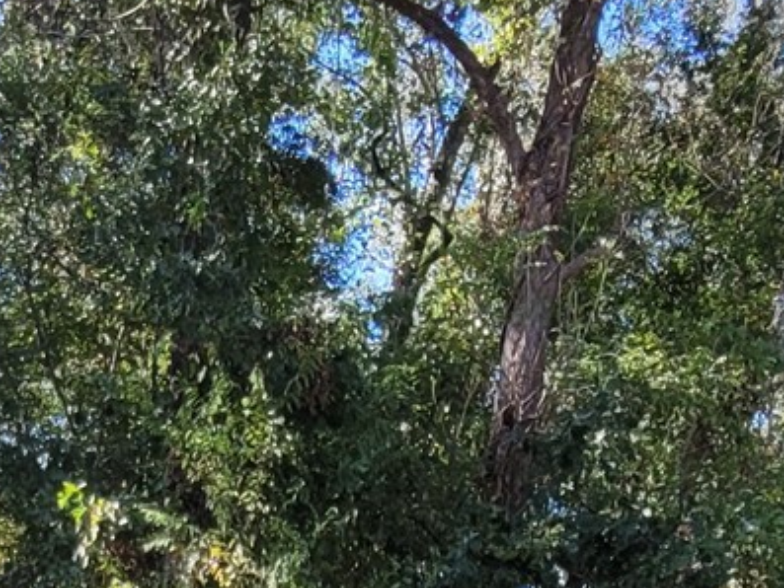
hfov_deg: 28.4
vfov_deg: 19.2
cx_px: 166
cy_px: 886
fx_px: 1518
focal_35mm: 67
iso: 40
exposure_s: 1/316
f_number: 2.2
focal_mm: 1.74
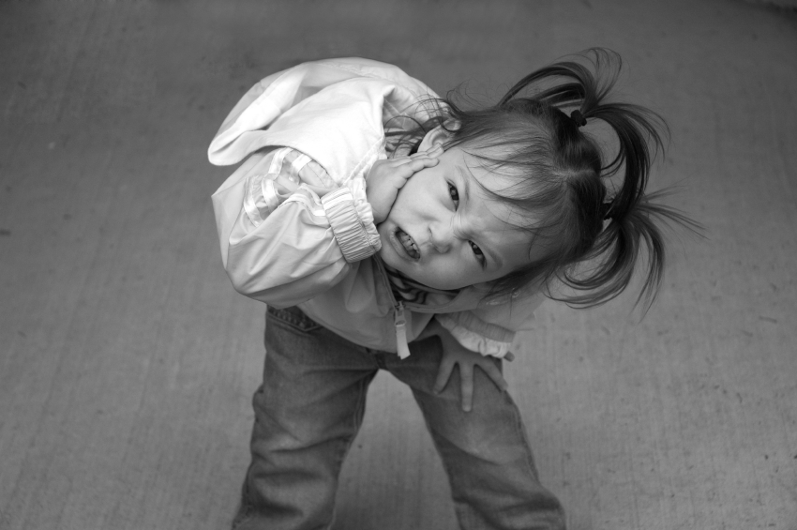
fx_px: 1991
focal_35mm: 90
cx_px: 398
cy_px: 265
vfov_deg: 15.2
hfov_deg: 22.6
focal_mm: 60
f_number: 4.5
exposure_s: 1/500
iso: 200
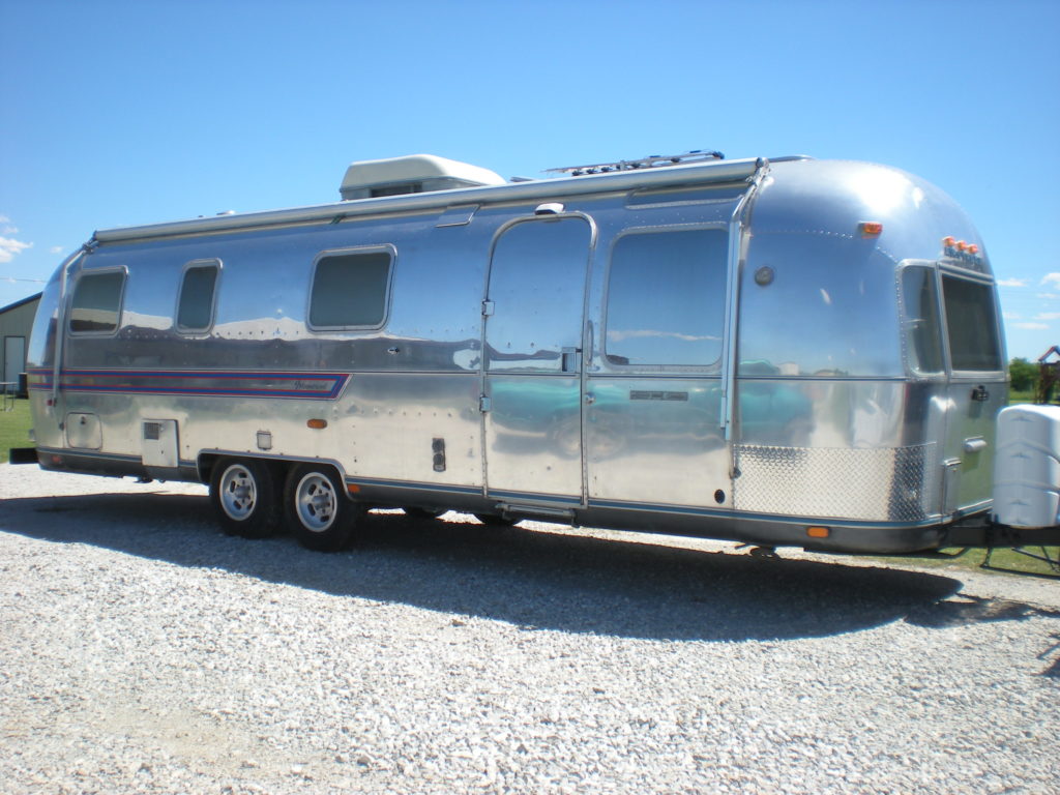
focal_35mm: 38
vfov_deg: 37.7
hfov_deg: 49.0
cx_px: 530
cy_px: 398
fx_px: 1164
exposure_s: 1/376
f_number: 4.6
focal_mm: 6.3
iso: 64
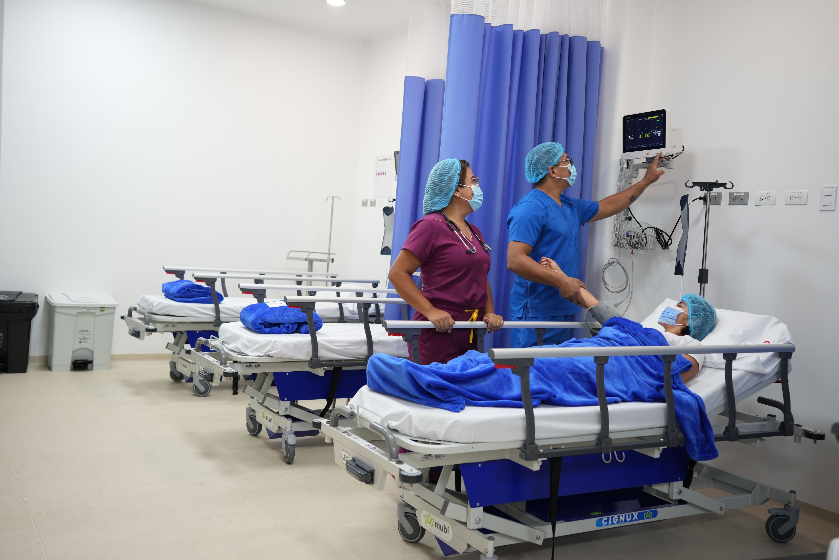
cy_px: 280
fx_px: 816
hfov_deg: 54.4
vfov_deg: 37.9
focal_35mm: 35
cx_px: 420
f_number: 2.8
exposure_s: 1/100
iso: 500
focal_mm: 35
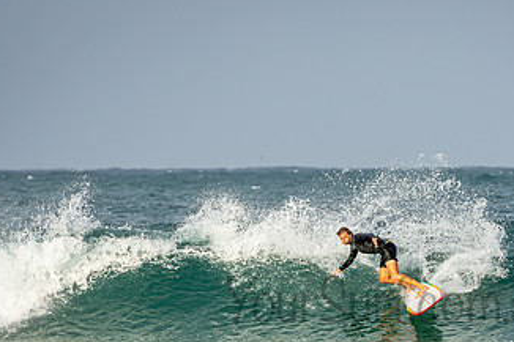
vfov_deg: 2.5
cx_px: 389
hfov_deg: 3.7
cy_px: 286
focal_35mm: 553
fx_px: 7891
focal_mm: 200
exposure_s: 1/2000
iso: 200
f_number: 5
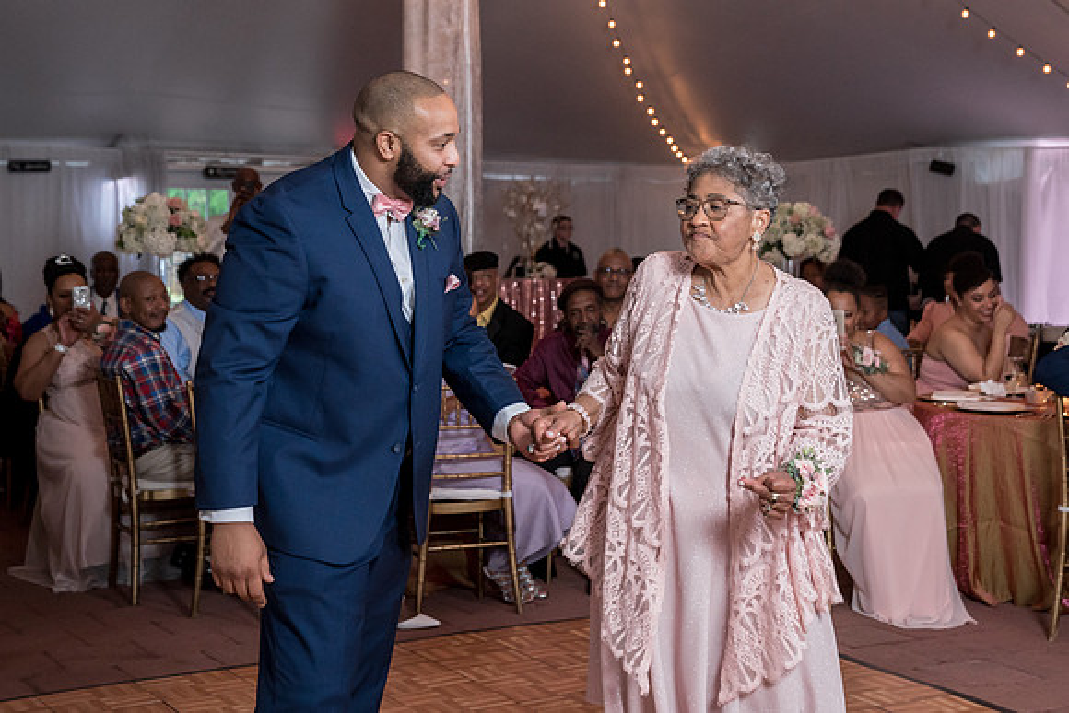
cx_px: 599
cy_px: 281
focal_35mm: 61
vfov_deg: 22.2
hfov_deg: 32.8
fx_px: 1816
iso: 2000
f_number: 4
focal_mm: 49
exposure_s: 1/200
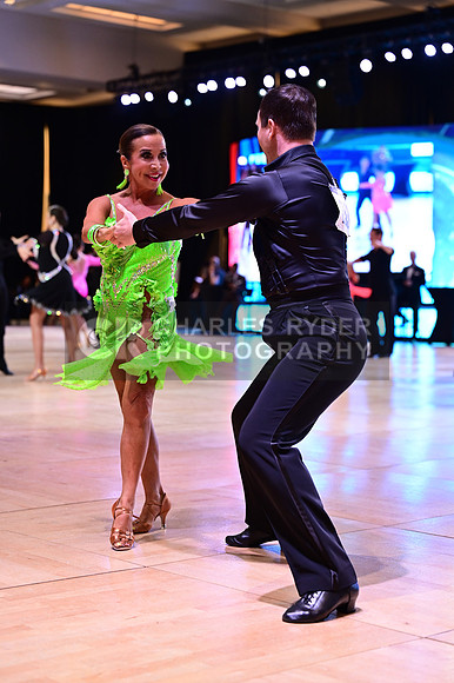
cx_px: 227
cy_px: 342
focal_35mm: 70
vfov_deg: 28.9
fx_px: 1326
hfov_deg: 19.4
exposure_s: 1/250
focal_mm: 70
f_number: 3.5
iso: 1600
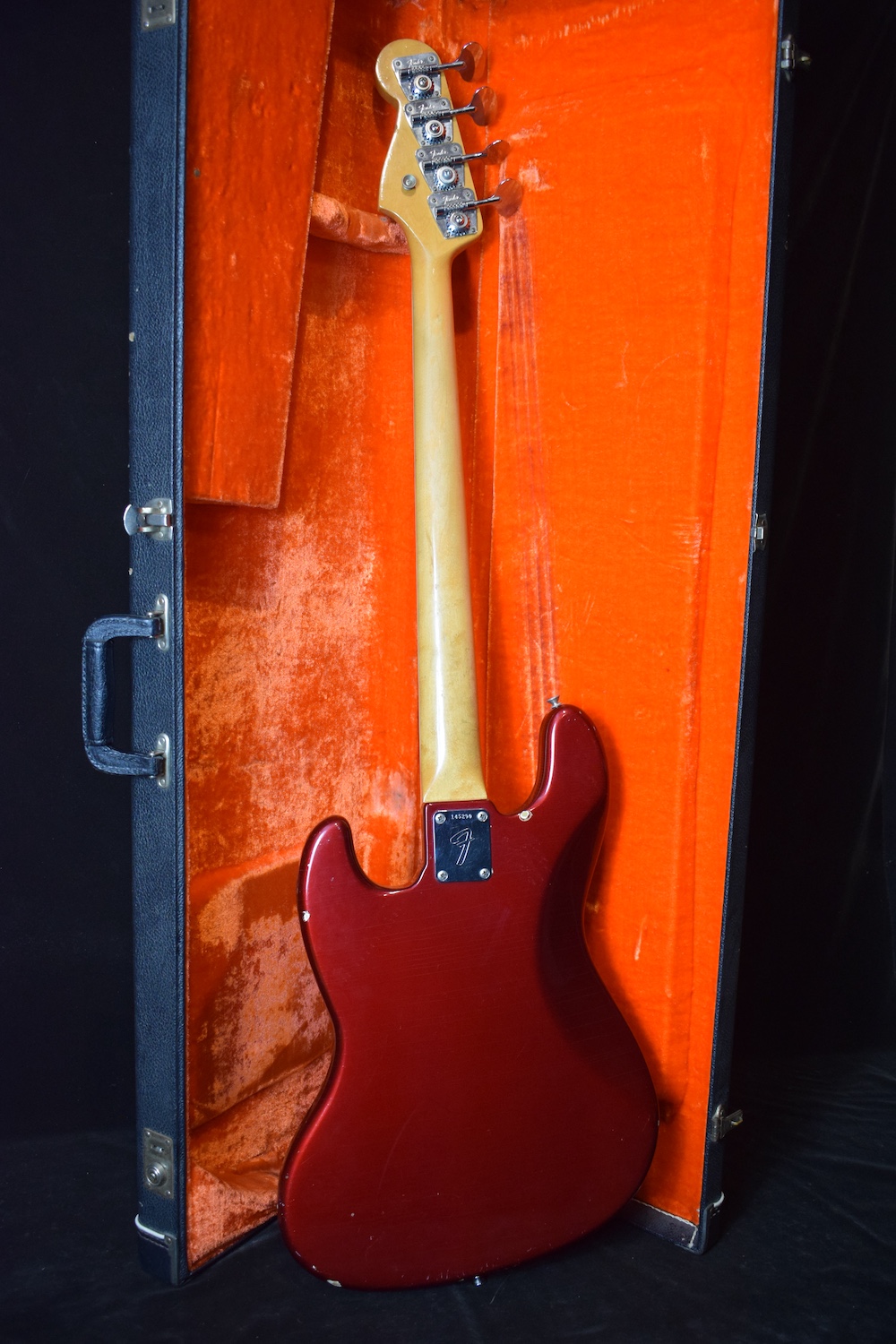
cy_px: 672
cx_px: 448
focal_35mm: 34
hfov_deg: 38.4
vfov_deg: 55.1
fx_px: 1288
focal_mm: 23
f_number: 3.8
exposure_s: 1/60
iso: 1250
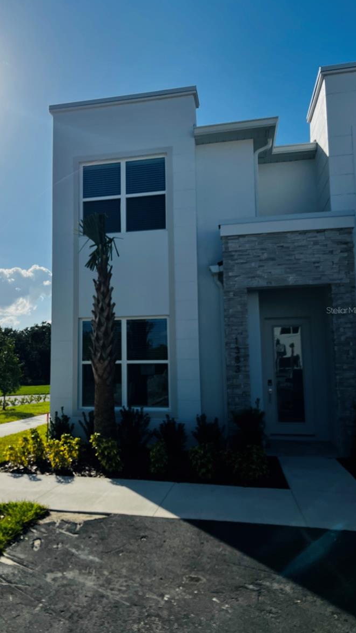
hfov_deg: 39.7
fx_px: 487
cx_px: 122
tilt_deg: +8.4
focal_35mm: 29
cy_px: 310
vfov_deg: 66.1
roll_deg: -0.4
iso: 40
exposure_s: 1/16393
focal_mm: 5.7
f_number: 1.5
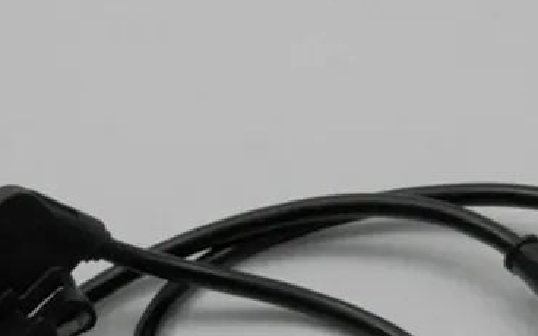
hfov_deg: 11.1
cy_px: 412
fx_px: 2771
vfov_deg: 6.9
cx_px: 314
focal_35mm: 189
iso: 125
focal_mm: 14.6
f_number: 4.2
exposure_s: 1/160
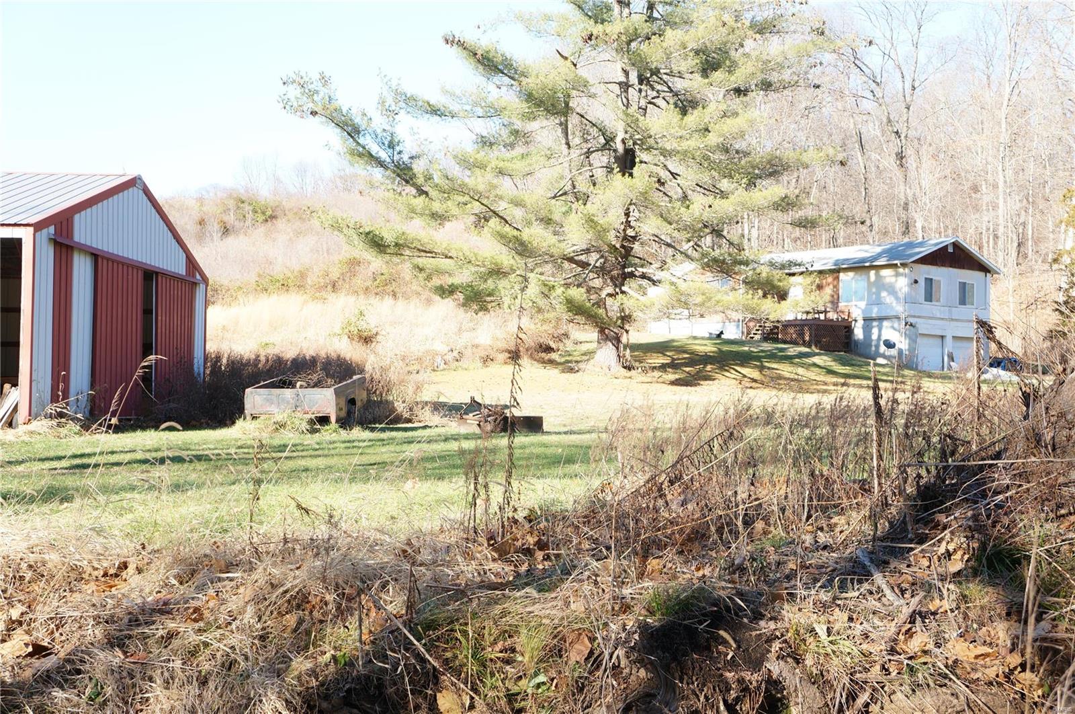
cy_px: 357
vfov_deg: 29.8
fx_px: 1342
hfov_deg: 43.7
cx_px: 538
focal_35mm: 45
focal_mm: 30
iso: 200
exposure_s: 1/160
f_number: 5.6
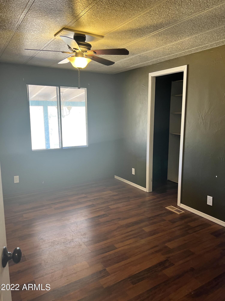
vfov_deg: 67.3
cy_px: 150
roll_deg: +0.8
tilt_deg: -9.3
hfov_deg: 53.1
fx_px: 225
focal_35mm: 26
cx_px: 112
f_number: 1.5
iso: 100
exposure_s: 1/60
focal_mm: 5.7
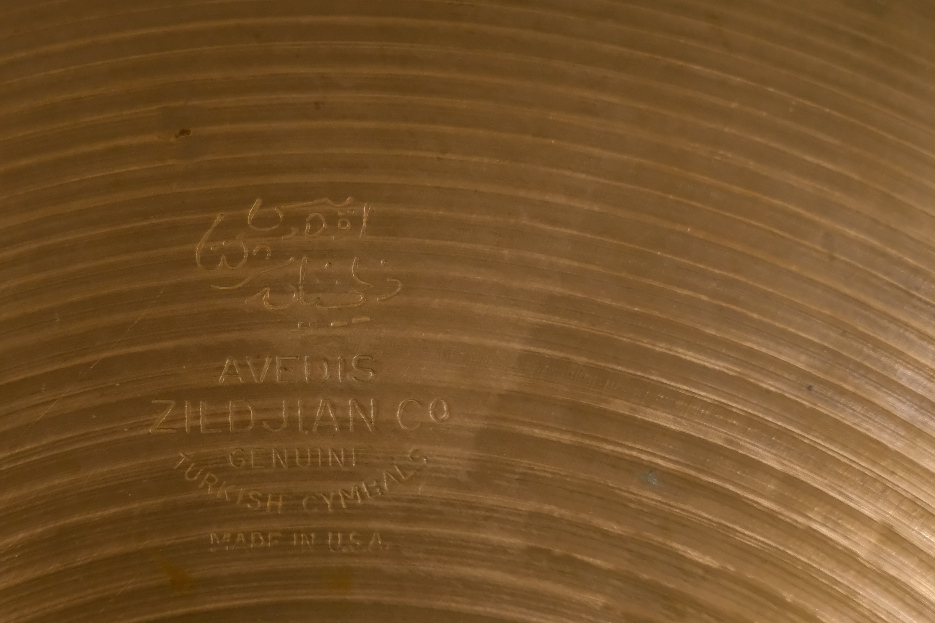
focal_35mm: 71
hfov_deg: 28.3
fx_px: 1844
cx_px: 313
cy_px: 404
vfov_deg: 19.1
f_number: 2
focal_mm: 35
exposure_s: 1/250
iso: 2500
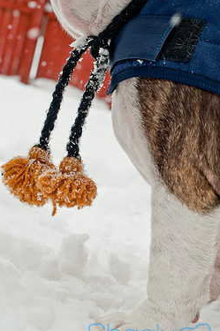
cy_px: 180
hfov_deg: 15.1
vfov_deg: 22.6
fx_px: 827
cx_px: 95
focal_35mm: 90
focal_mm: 50
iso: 200
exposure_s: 1/400
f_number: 5.6
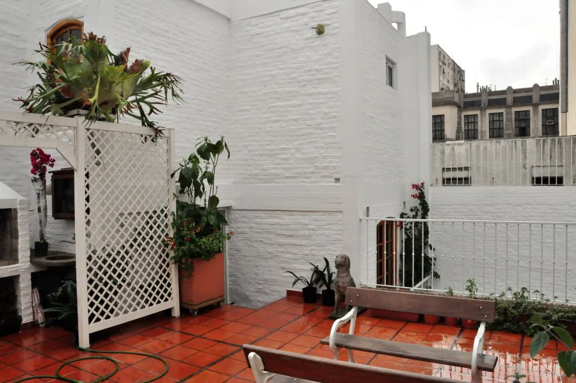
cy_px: 192
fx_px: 432
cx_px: 288
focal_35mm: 27
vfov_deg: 47.8
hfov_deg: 67.4
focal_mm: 18
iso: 2500
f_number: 11
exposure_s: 1/500
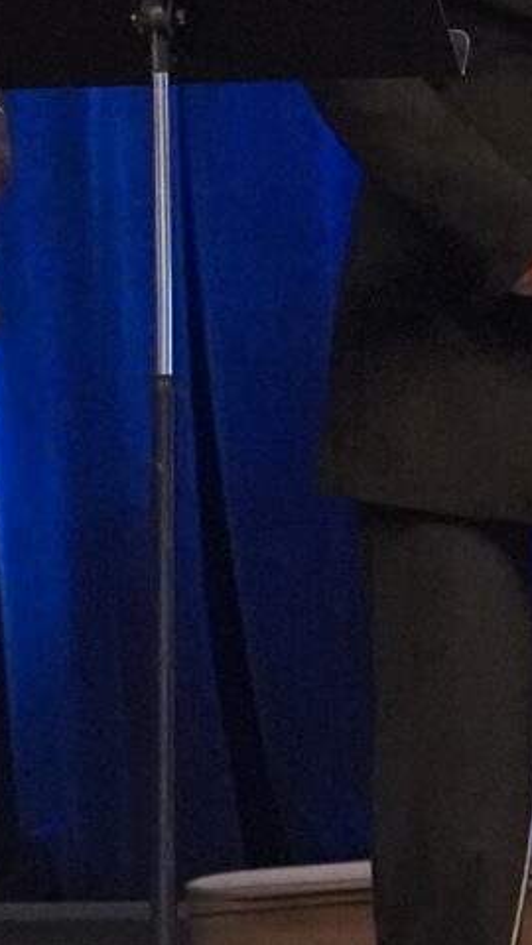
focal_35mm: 469
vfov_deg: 4.6
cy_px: 192
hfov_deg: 2.6
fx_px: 11762
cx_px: 193
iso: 6400
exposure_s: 1/160
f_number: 2.2
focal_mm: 56
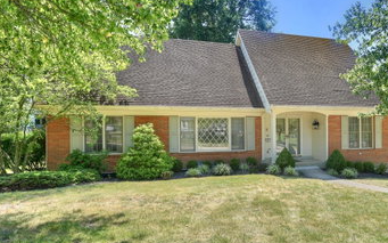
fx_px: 275
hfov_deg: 69.0
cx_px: 248
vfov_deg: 47.5
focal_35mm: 26
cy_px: 132
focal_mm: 17
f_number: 10
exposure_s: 1/30
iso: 100
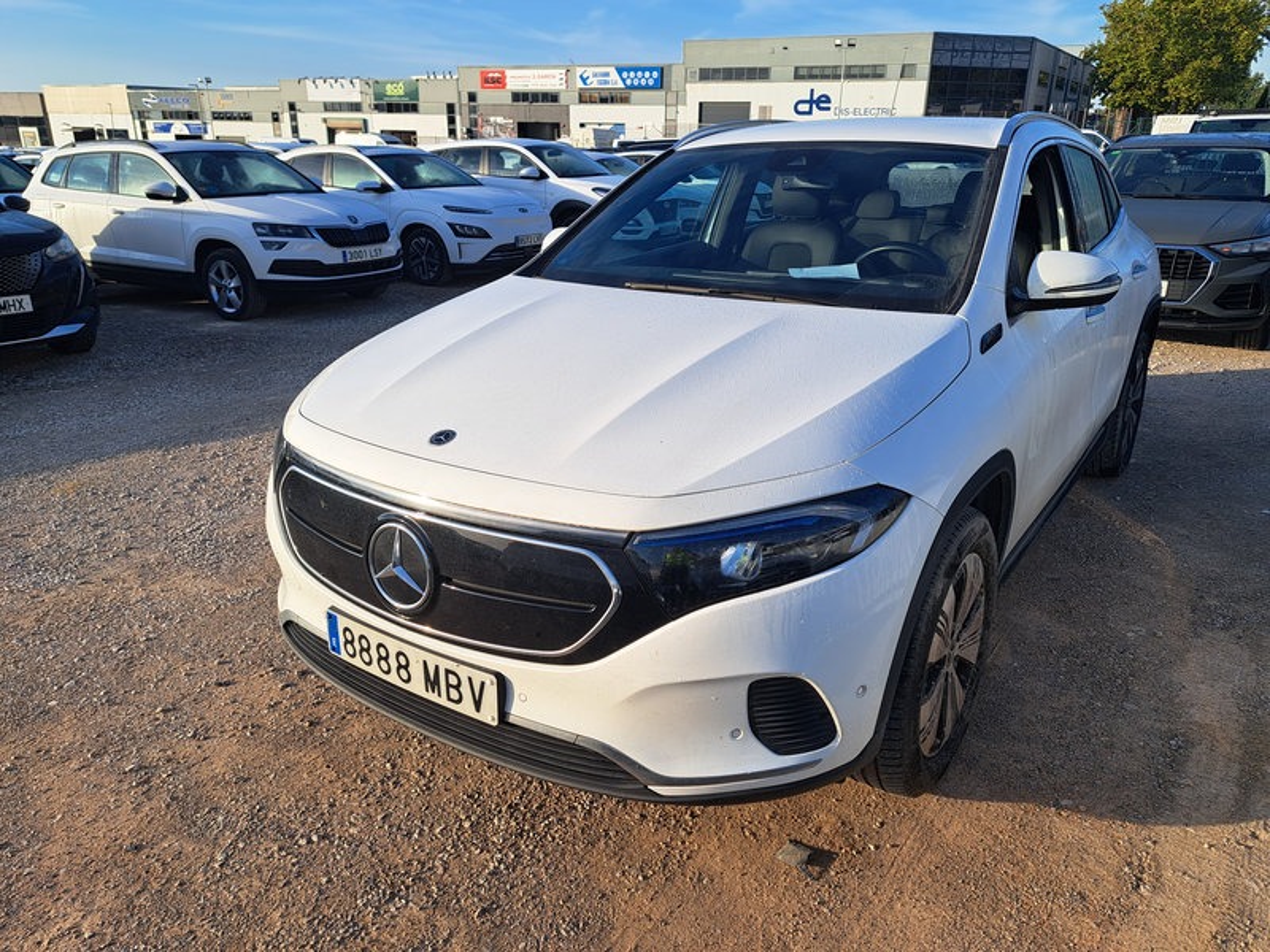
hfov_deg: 71.6
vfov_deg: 56.8
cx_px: 635
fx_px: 881
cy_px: 476
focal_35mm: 24
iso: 50
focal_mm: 5.23
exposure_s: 1/671
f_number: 1.8
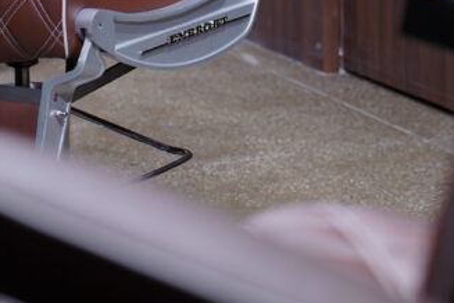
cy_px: -10
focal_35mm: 176
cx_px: 240
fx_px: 2219
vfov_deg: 7.8
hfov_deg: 11.7
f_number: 4
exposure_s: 1/100
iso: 400
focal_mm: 75
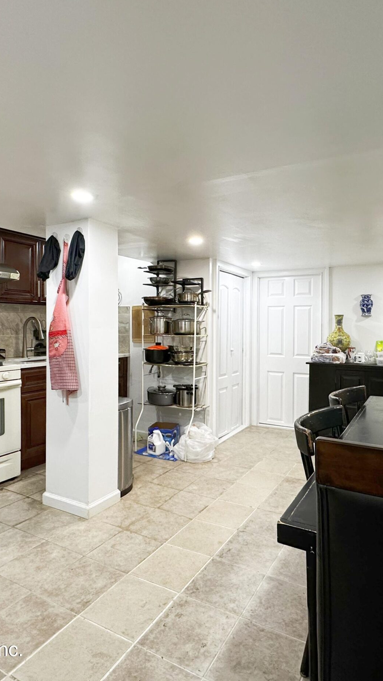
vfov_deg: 83.8
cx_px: 224
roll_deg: -0.5
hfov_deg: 53.3
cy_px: 330
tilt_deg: -0.3
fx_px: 379
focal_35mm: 21
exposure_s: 1/120
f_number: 2.2
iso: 200
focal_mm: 2.22
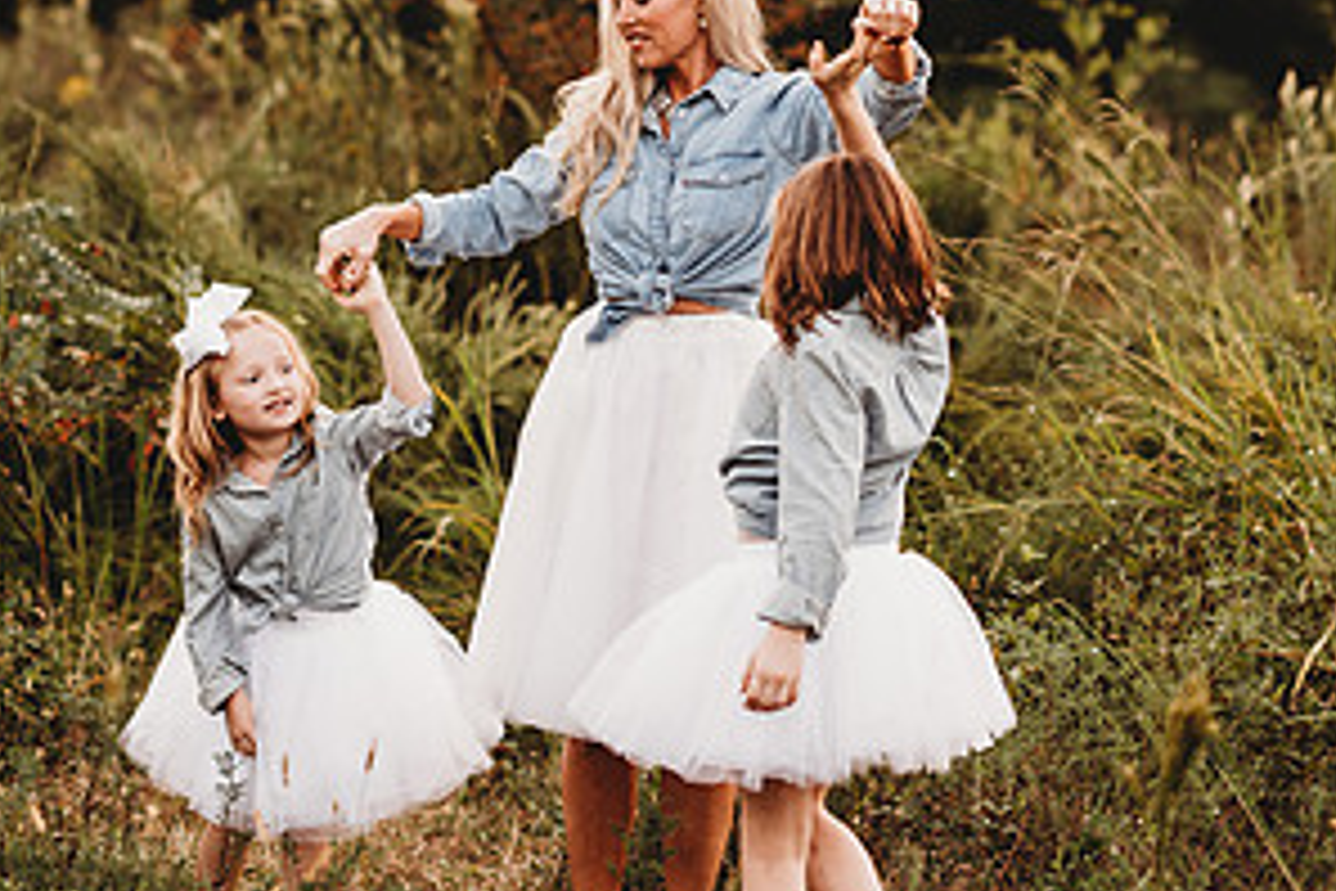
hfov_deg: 15.9
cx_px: 670
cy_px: 94
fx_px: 4787
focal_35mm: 129
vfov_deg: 10.6
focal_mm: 85
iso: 125
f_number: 2.2
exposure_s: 1/200
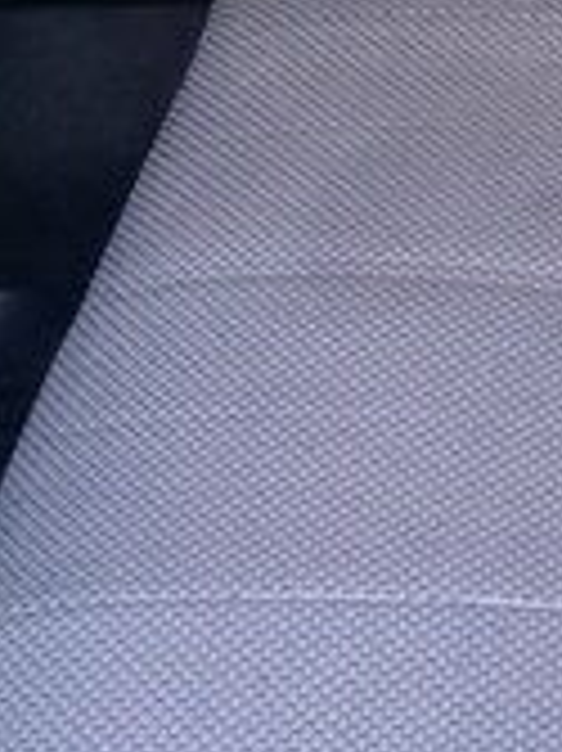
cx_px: 832
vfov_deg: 20.4
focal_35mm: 92
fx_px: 1994
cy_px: -50
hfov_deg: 14.9
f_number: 2.2
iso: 100
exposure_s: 1/33
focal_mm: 3.3
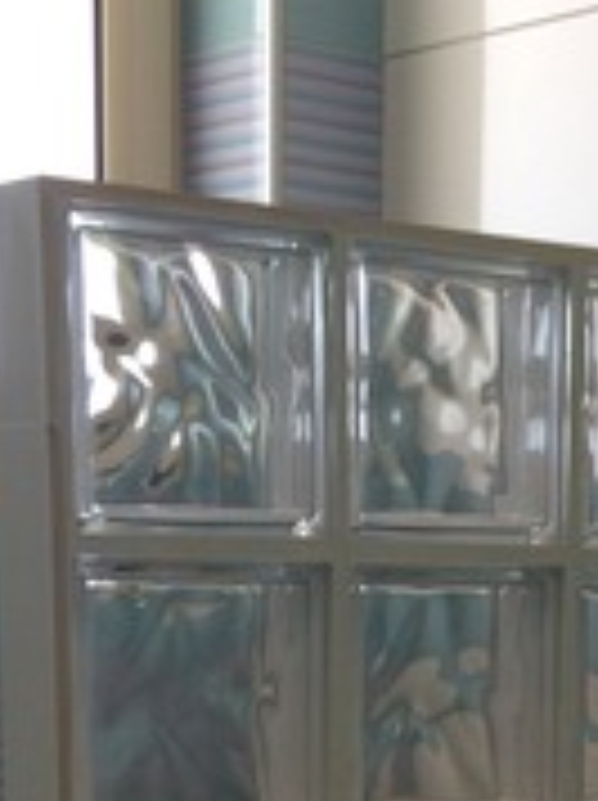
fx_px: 2263
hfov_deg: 14.9
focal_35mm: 98
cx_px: 544
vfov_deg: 18.5
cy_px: 1084
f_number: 2.2
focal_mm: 4.15
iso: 32
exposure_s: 1/40
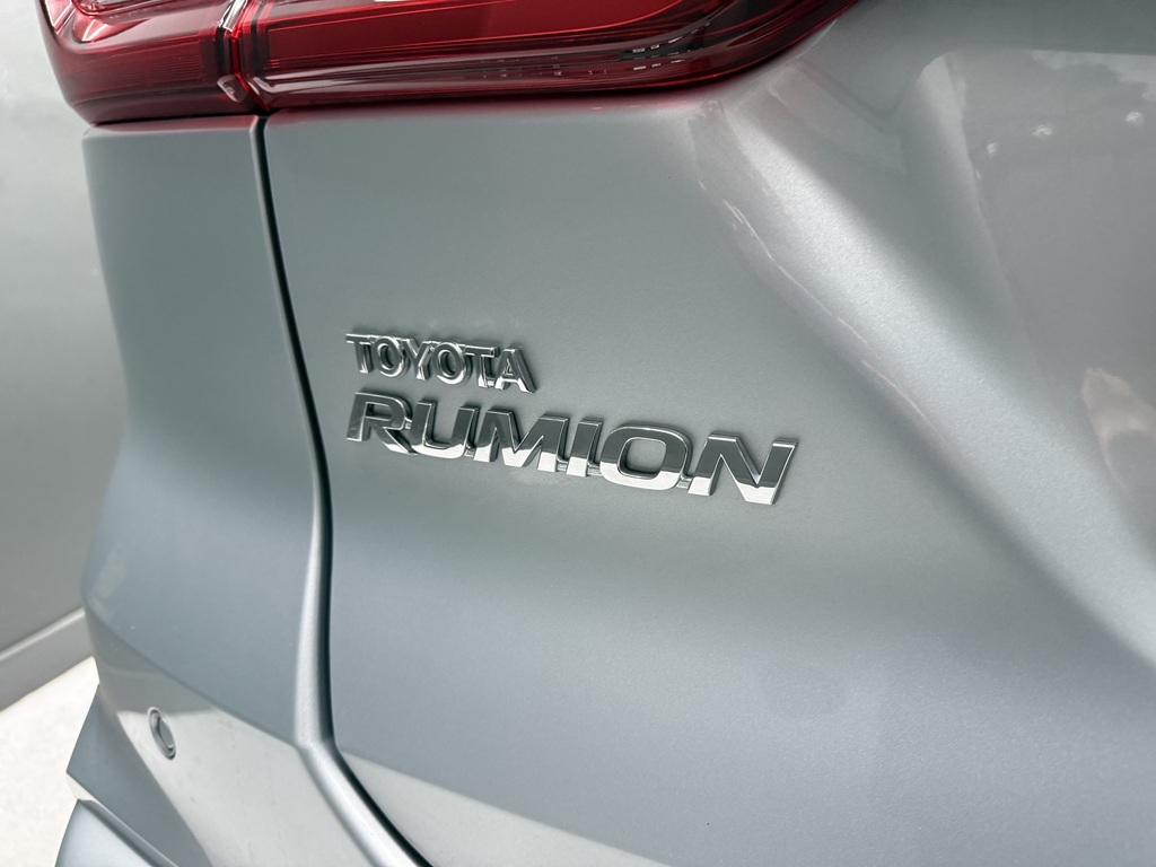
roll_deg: +0.9
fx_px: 801
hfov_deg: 71.6
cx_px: 578
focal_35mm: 24
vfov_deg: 56.8
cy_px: 434
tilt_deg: -15.5
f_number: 1.78
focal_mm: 6.76
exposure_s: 1/50
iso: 250
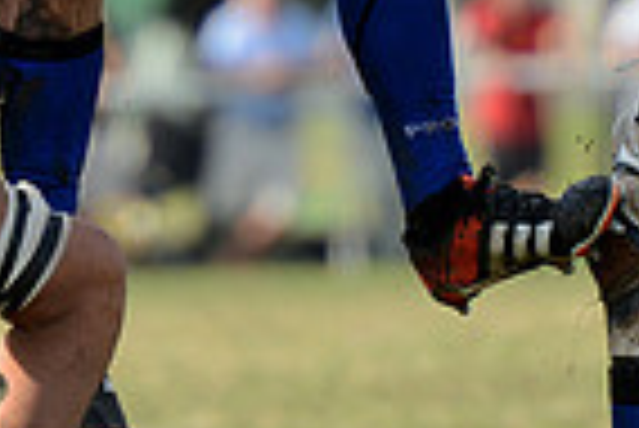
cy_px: -367
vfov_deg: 1.2
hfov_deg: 1.9
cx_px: 256
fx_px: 19598
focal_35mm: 1103
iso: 500
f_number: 4
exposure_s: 1/1000
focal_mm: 270
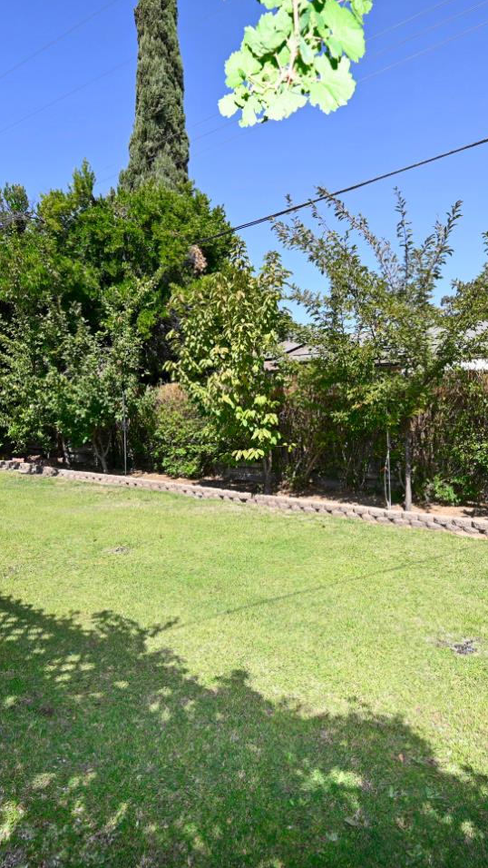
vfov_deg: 78.7
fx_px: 529
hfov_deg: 49.5
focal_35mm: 23
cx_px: 244
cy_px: 450
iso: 100
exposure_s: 1/200
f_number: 8
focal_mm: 14
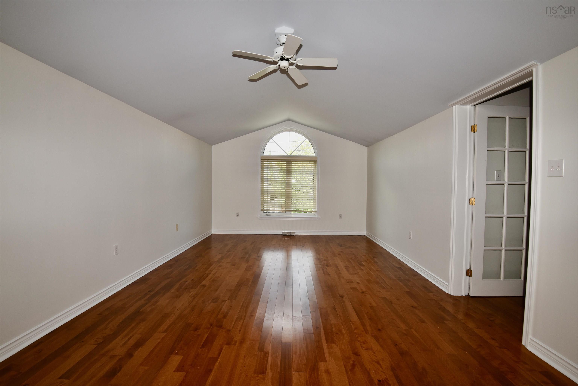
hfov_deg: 96.7
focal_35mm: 16
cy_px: 193
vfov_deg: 73.8
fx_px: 257
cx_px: 289
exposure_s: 1/60
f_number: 10
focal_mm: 16
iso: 400
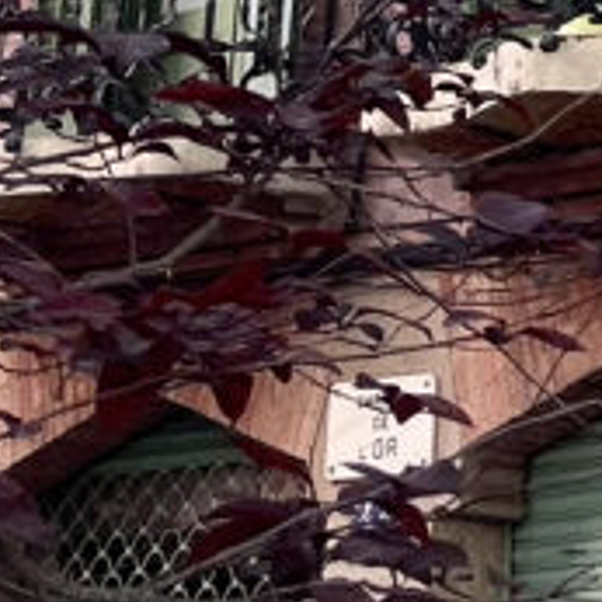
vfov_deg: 9.6
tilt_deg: +30.6
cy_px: -943
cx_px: 642
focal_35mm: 158
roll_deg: -0.8
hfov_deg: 10.9
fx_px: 3109
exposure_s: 1/608
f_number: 1.6
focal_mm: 5.1
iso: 50
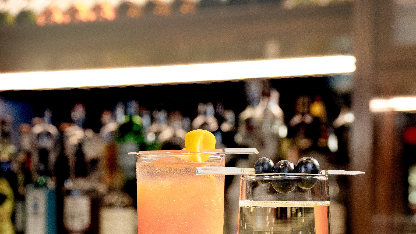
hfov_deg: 22.9
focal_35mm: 92
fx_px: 1015
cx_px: 86
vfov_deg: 13.0
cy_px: 224
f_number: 5.6
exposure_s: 1/30
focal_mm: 43
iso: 400
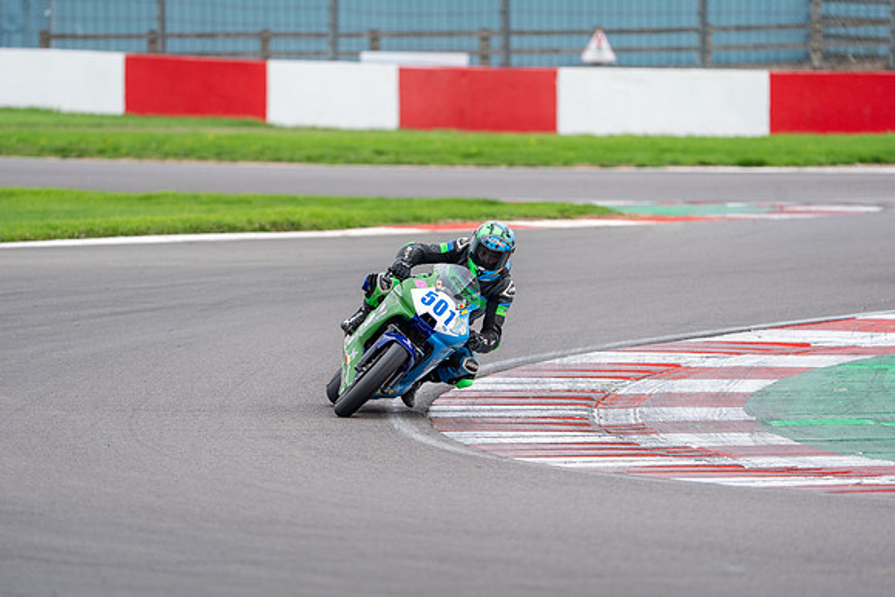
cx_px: 448
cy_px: 299
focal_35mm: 400
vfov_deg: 3.4
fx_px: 9956
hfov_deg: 5.1
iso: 500
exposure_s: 1/320
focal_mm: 400
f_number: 5
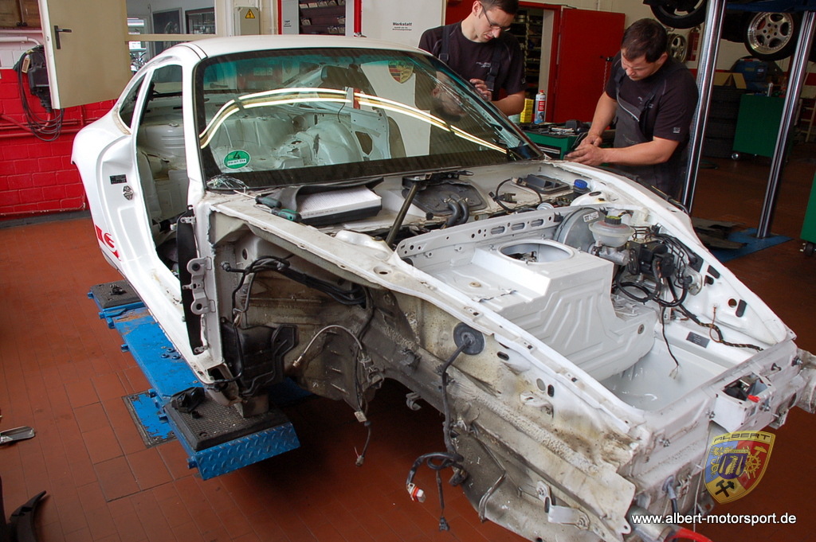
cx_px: 408
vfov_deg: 47.9
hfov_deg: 67.4
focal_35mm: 27
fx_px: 611
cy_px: 271
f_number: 5
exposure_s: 1/100
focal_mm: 18
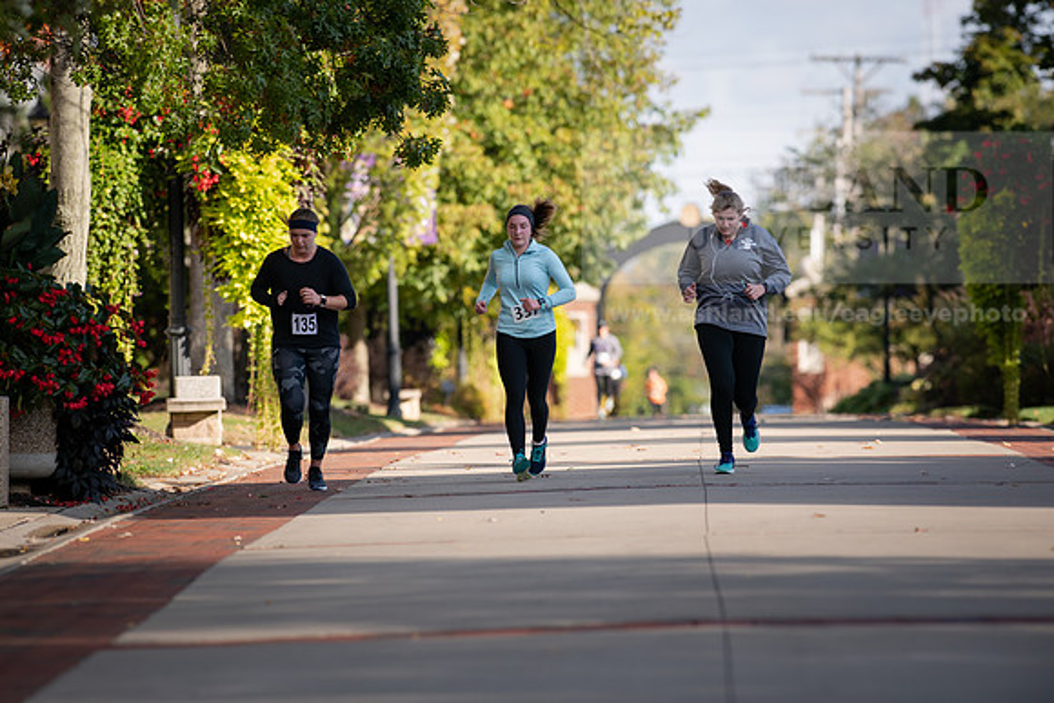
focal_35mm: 300
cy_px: 352
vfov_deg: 4.6
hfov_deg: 6.9
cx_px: 527
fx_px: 8785
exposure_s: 1/800
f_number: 4.5
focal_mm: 300
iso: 200
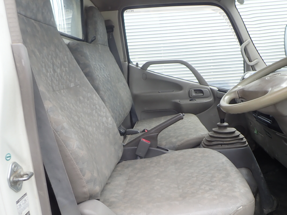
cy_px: 126
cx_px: 156
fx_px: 249
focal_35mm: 30
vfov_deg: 46.6
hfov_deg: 59.9
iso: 100
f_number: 2.8
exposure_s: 1/160
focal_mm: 4.5
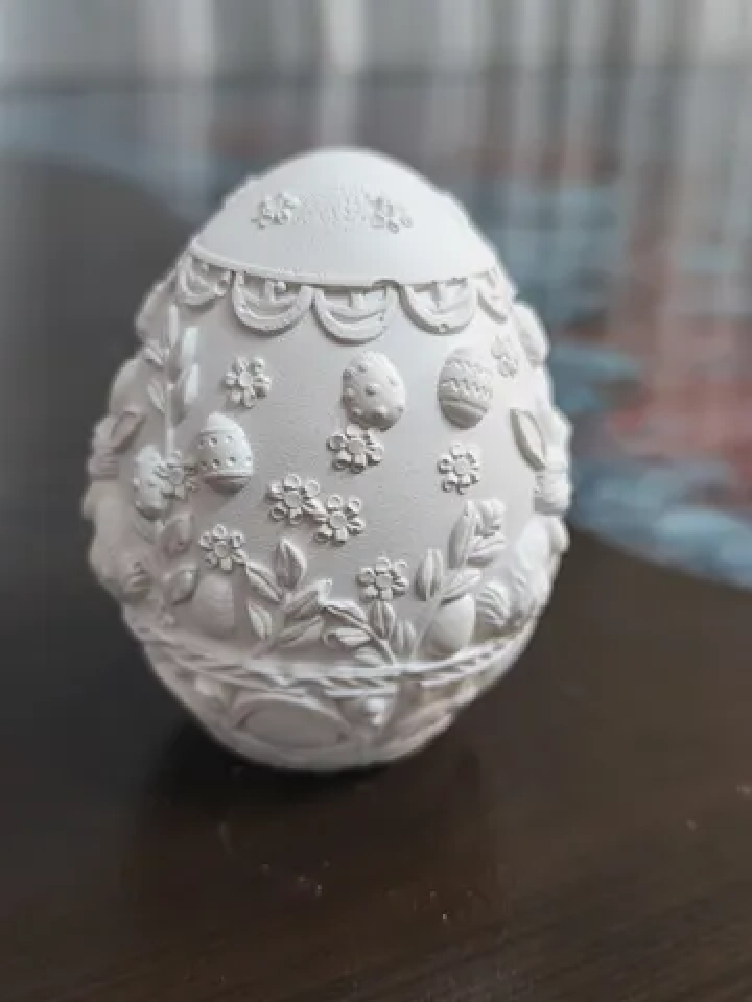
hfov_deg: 36.8
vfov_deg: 47.9
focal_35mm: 39
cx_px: 376
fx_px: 1130
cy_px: 501
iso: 2000
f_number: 1.65
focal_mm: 6.14
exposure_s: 1/20
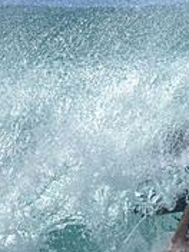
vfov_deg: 0.7
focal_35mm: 3037
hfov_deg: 0.5
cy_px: 156
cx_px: 330
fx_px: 22109
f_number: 6.3
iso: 220
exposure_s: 1/2000
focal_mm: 800
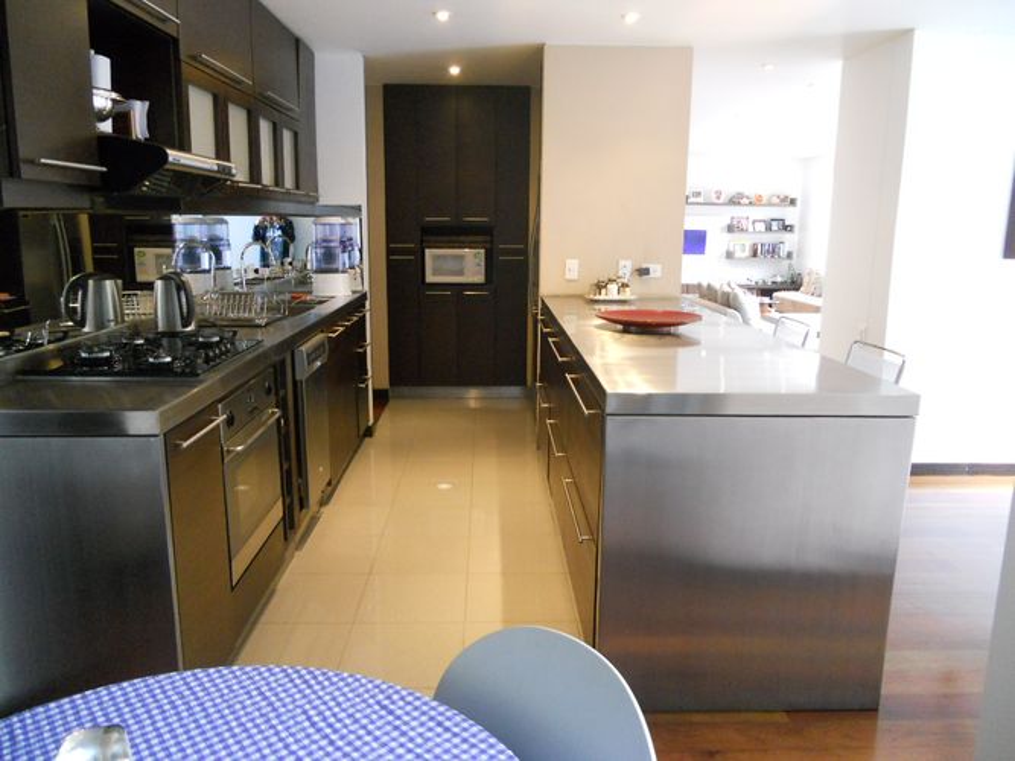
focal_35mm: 27
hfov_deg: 65.3
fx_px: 792
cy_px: 380
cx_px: 508
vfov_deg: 51.3
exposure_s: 1/15
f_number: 3.2
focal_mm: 4.9
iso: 400
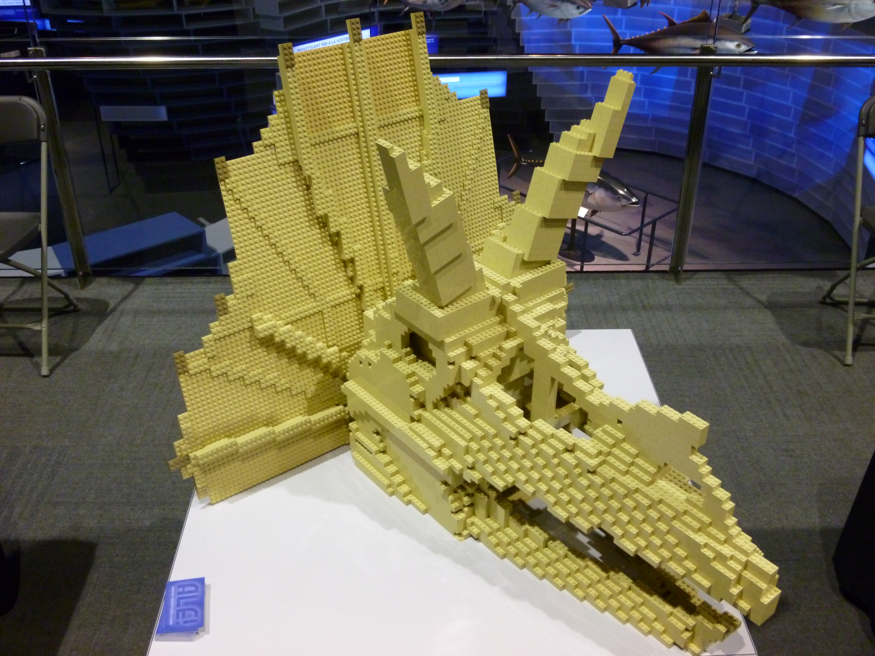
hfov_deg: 51.4
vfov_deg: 39.7
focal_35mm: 36
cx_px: 438
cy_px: 328
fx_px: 910
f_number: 3.6
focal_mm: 6.5
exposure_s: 1/10
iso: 400
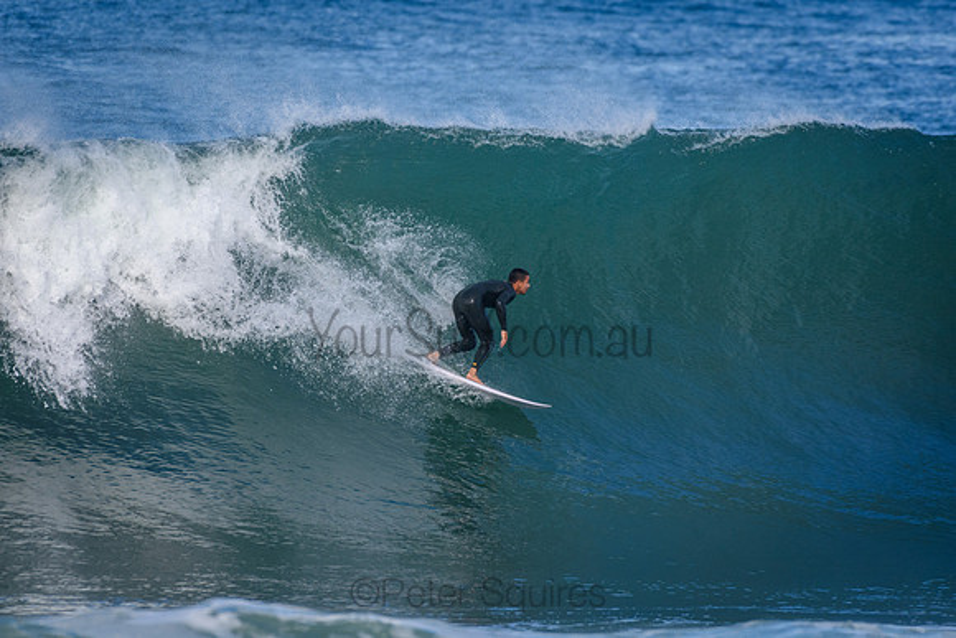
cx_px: 478
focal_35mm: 750
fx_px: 19920
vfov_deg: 1.8
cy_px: 319
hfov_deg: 2.7
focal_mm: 500
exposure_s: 1/2000
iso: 500
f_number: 5.6
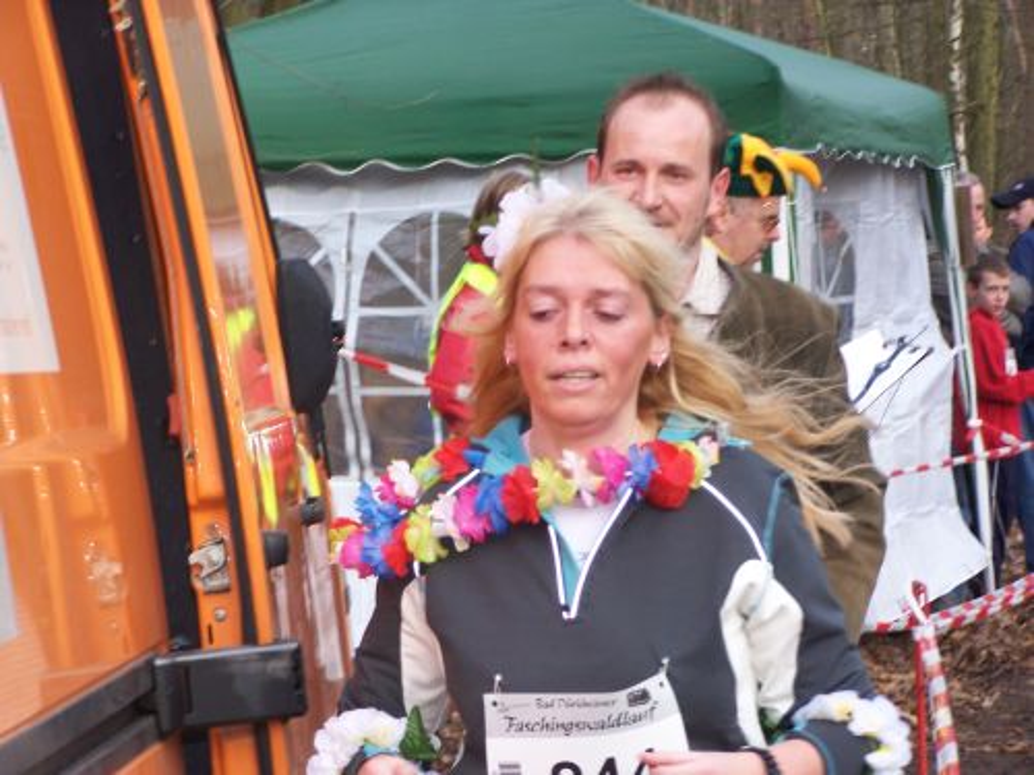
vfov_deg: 10.7
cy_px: 388
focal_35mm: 139
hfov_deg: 14.2
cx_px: 517
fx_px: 4152
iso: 140
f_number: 3.2
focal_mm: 23.1
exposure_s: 1/160
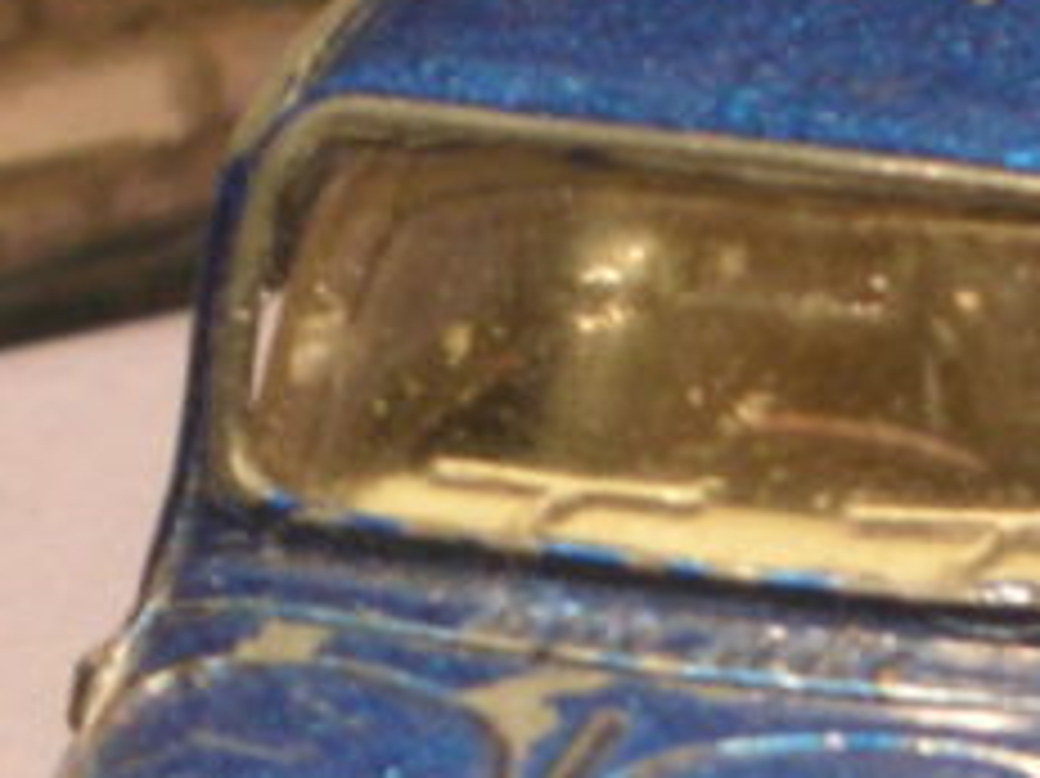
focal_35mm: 465
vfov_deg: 3.2
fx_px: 13963
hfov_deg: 4.3
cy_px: 724
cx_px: 860
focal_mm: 17.4
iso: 100
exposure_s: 1/3.1
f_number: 5.4
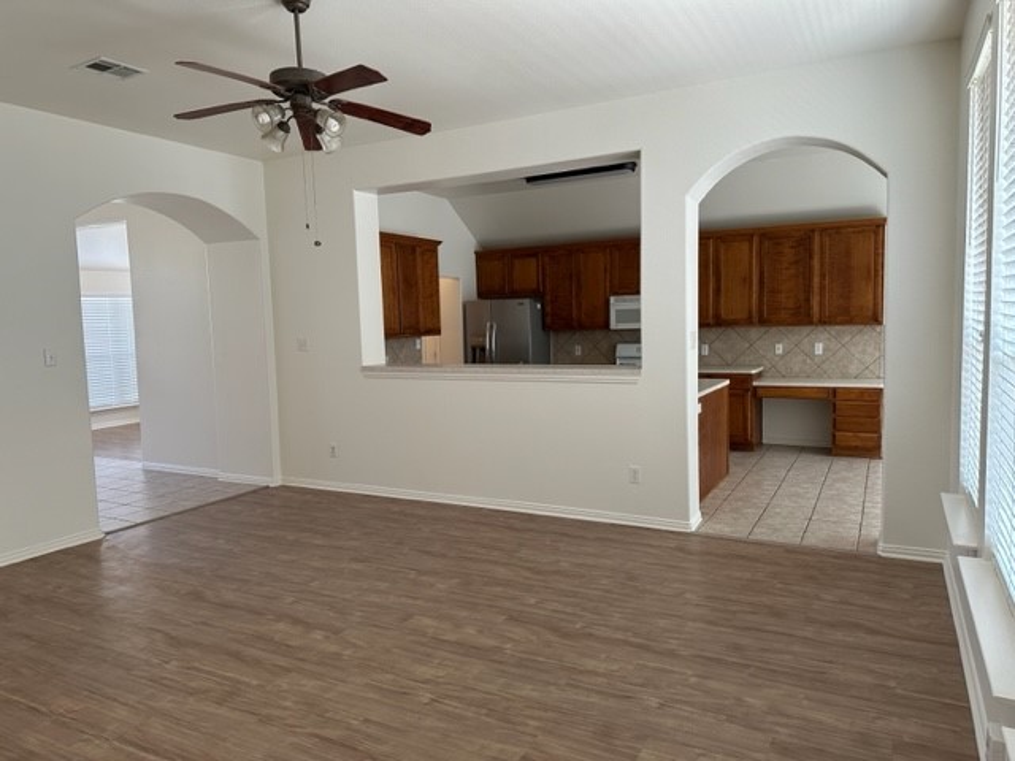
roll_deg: +1.5
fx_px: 704
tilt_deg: -5.3
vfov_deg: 56.8
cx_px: 508
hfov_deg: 71.6
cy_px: 380
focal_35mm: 24
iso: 160
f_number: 1.78
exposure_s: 1/120
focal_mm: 6.86
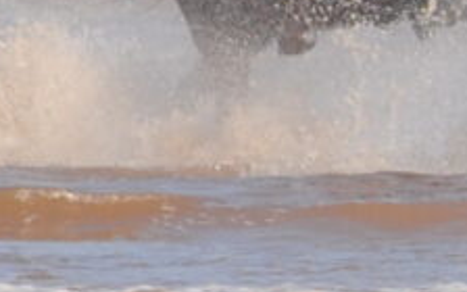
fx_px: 7802
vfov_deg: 2.1
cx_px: 607
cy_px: -113
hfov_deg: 3.4
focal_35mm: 613
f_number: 5
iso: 160
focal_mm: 150
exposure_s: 1/1000
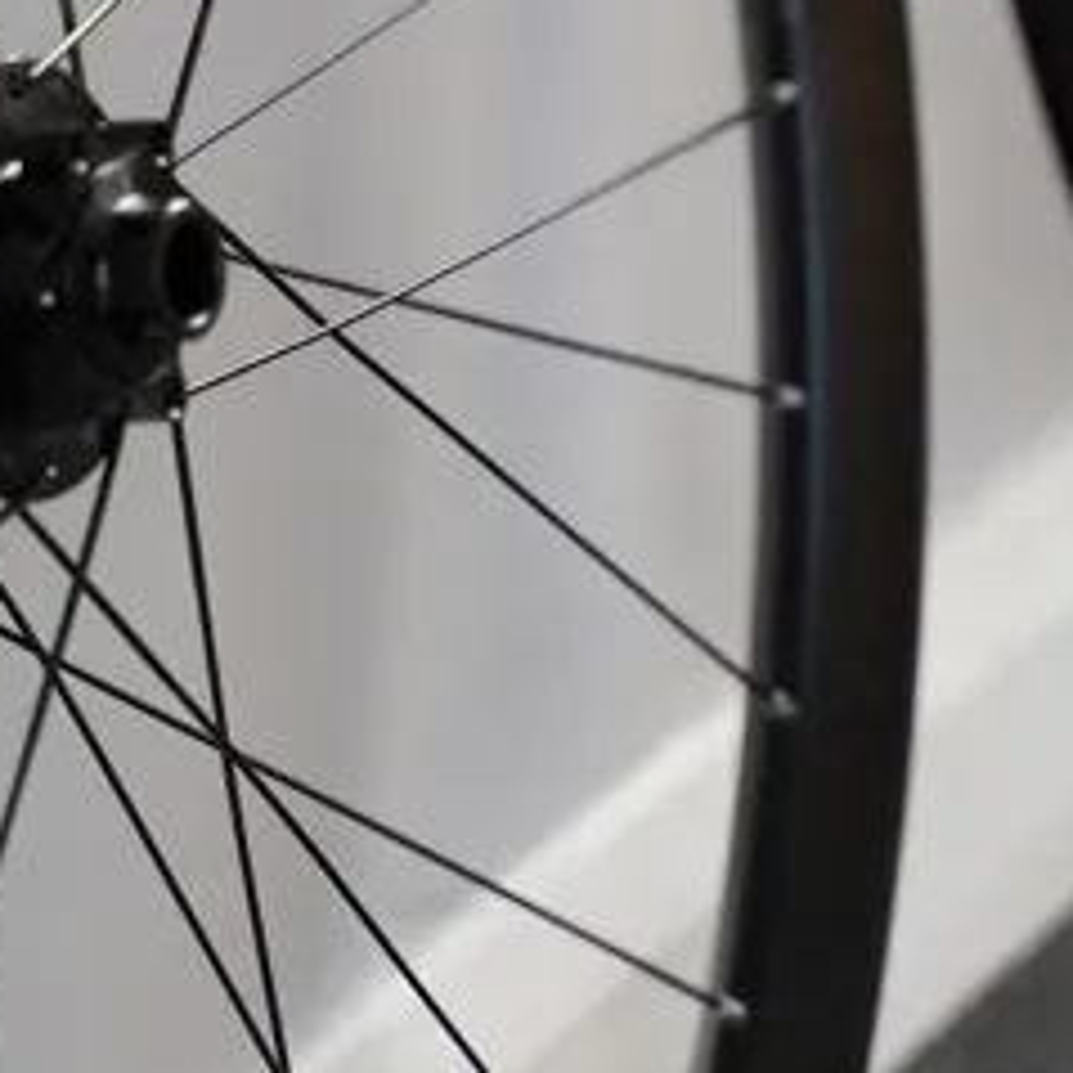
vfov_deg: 8.2
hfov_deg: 8.2
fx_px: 7470
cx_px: 435
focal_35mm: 213
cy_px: 168
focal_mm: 75
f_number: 3.5
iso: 640
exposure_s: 1/160
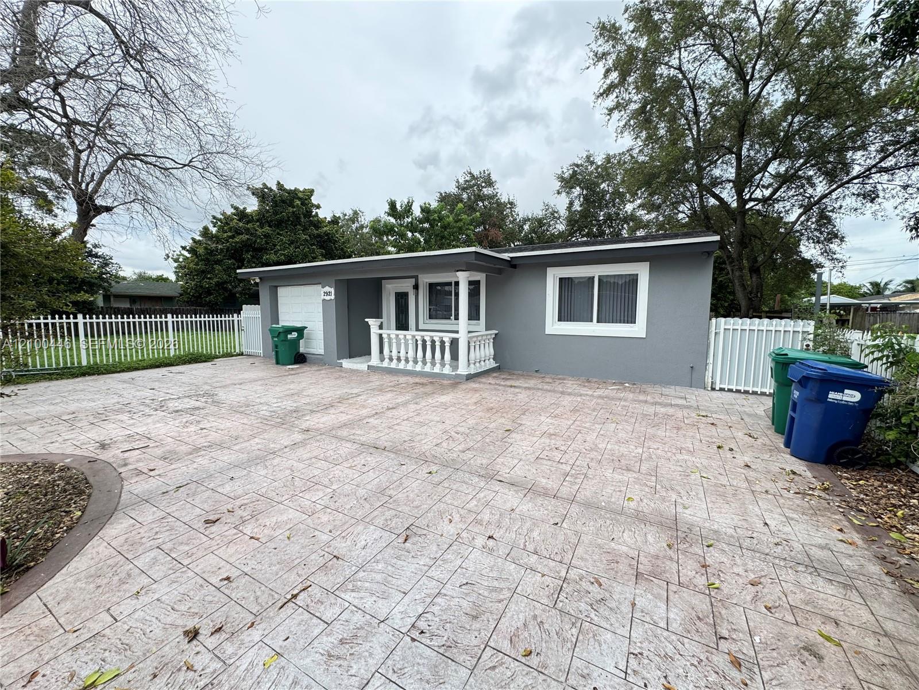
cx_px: 460
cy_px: 345
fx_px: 372
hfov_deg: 102.1
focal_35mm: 14
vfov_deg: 85.7
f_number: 2.2
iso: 40
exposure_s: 1/462
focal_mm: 2.22
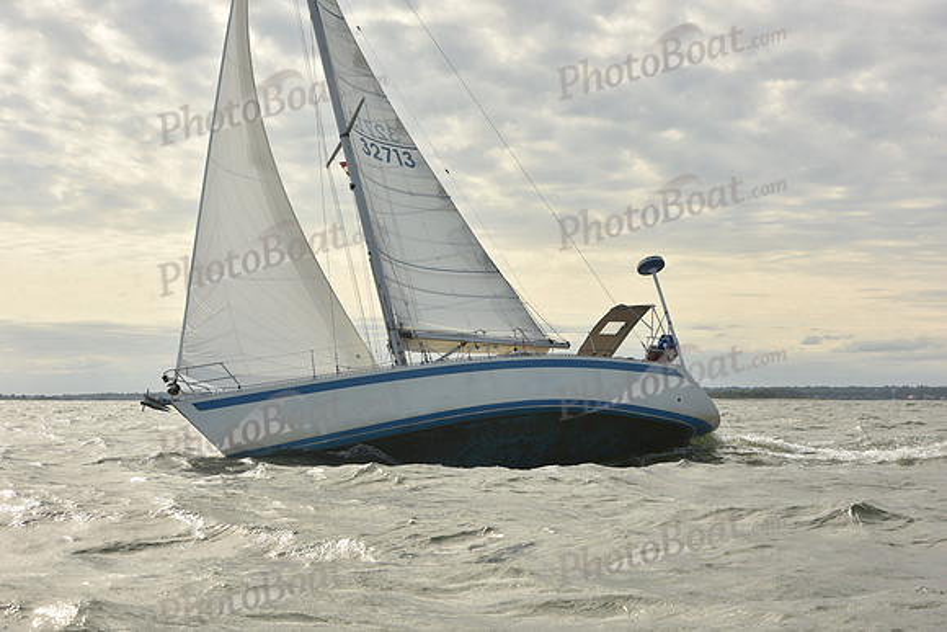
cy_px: 316
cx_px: 474
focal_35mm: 70
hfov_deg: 28.8
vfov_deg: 19.5
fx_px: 1842
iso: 250
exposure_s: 1/800
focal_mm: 70
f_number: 9
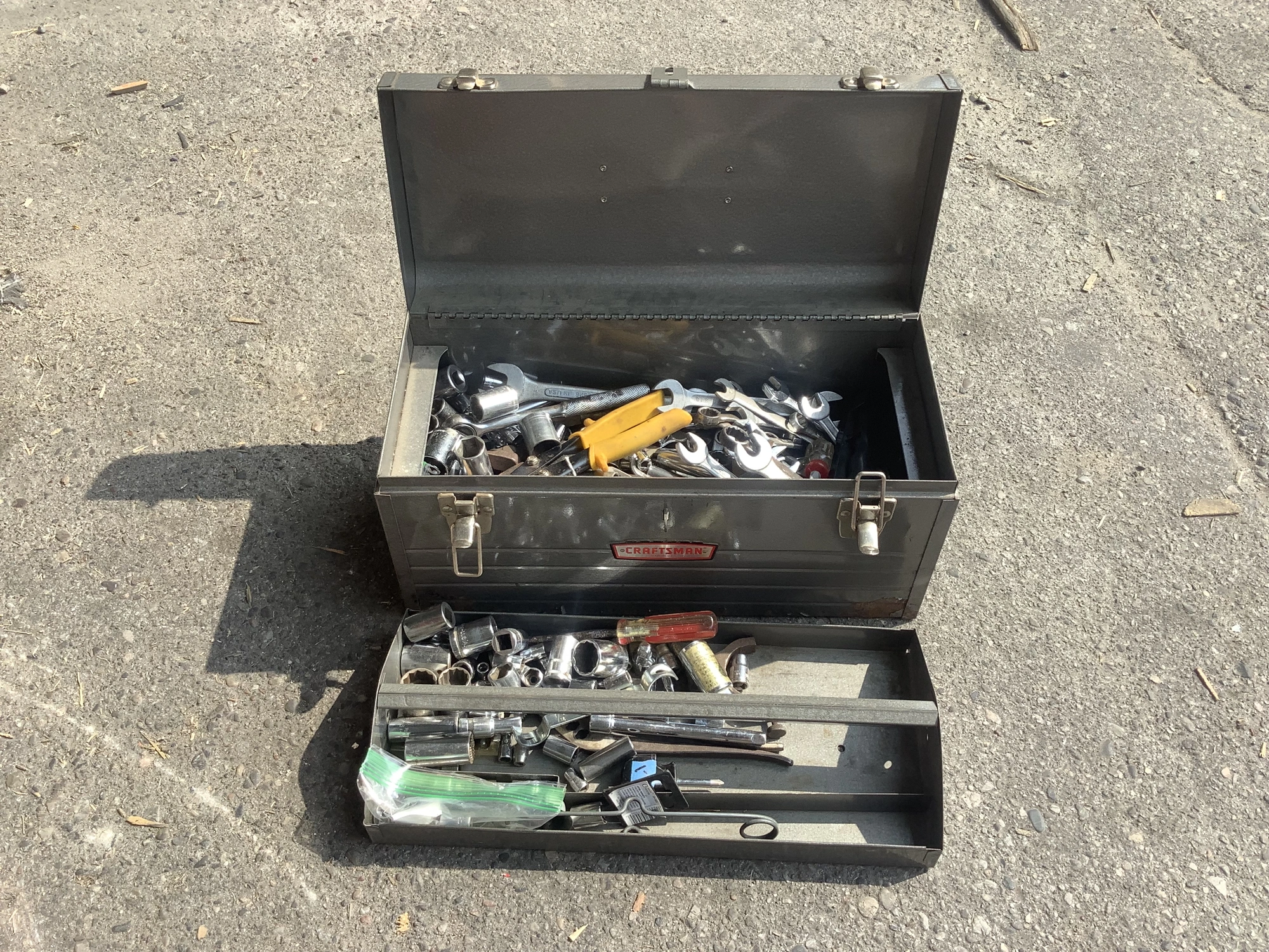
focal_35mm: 31
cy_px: 476
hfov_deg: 58.4
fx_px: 1136
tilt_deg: -52.0
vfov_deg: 45.4
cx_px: 634
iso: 25
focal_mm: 3.3
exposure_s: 1/509
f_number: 2.4
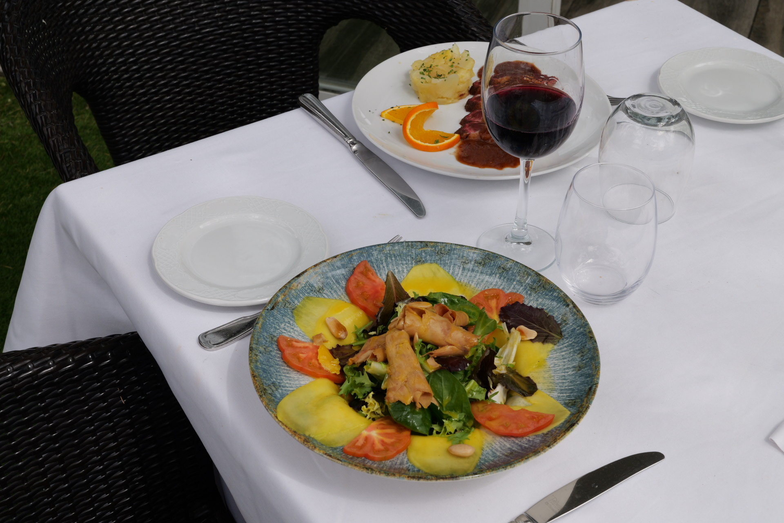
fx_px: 1176
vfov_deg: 25.1
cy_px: 262
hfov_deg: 36.9
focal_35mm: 54
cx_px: 392
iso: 640
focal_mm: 54
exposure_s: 1/200
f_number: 16
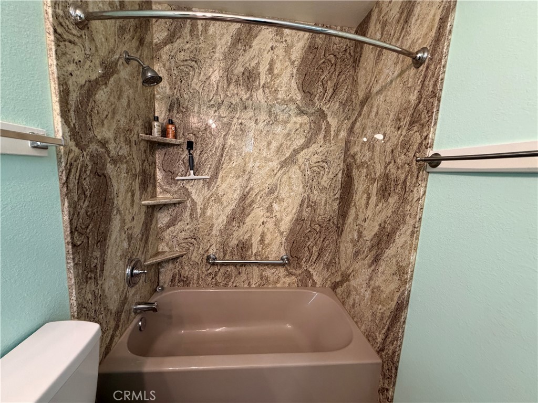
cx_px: 269
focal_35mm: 14
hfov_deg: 102.1
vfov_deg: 85.7
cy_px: 202
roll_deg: -2.6
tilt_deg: -8.4
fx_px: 218
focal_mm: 2.22
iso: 320
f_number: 2.2
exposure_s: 1/60
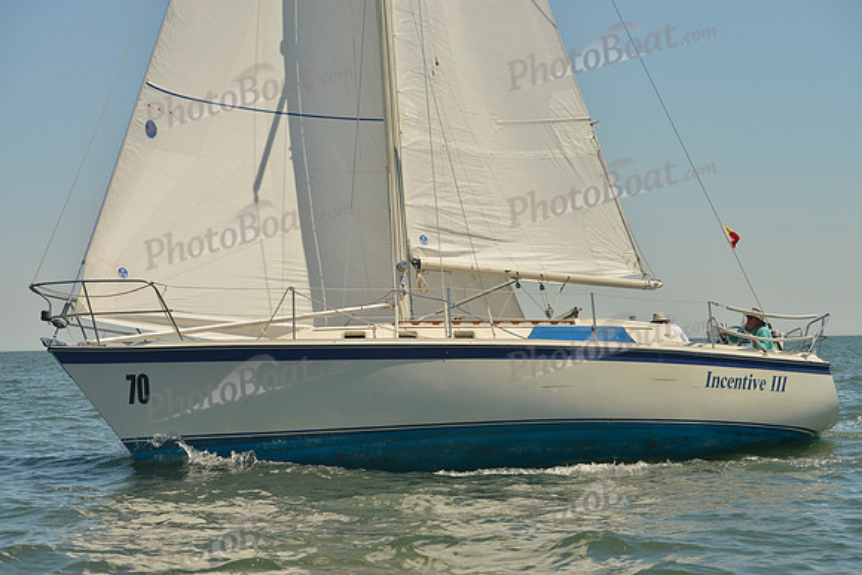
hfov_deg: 28.8
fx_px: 1676
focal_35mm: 70
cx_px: 431
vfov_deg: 19.5
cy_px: 288
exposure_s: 1/640
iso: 200
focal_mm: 70
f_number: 8
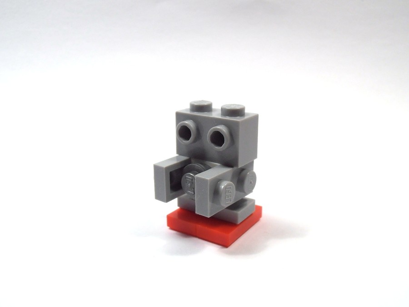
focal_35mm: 37
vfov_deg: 38.7
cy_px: 154
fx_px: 437
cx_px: 204
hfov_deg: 50.1
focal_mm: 6.61
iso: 80
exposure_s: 1/100
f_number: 3.9
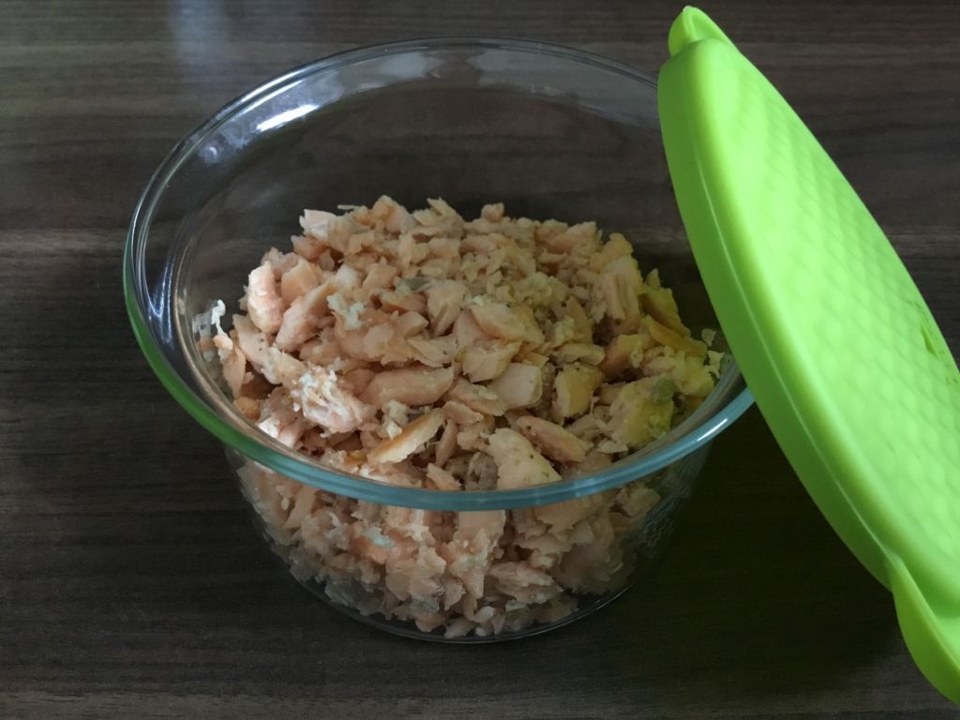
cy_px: 360
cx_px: 480
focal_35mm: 31
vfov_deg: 45.4
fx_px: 860
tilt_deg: -52.6
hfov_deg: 58.4
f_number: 2.4
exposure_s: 1/20
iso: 250
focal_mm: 3.3
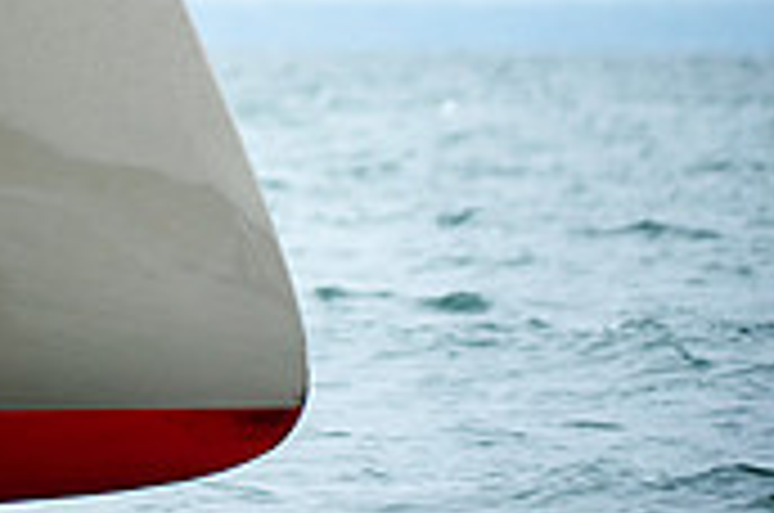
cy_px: -256
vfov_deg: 1.8
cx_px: -468
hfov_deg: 2.8
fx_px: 15966
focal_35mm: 744
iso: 500
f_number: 5
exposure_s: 1/400
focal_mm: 220
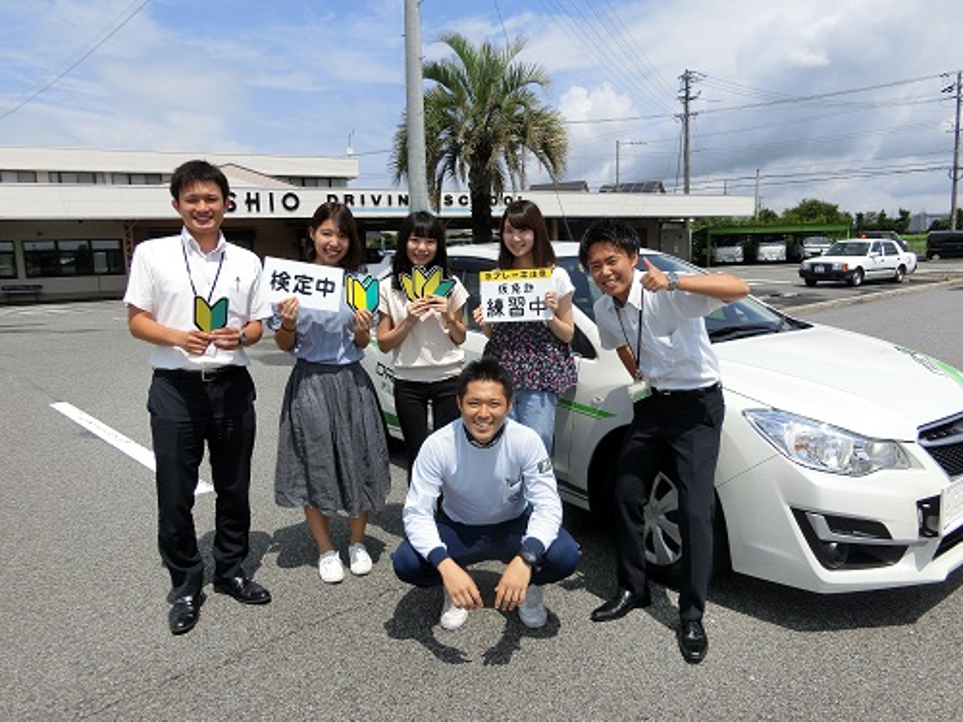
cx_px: 482
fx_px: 695
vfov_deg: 54.9
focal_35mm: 25
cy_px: 361
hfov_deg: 69.4
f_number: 7
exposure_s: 1/400
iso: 80
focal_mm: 4.5
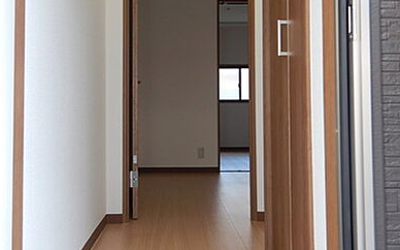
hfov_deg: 47.2
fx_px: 458
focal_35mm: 42
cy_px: 97
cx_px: 186
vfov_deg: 30.4
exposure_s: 1/30
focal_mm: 4.3
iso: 140
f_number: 2.8
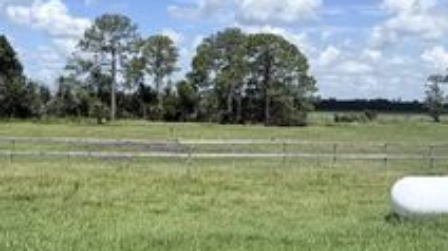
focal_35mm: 46
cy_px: 59
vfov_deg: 25.6
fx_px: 546
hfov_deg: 44.6
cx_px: 235
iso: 20
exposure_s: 1/1259
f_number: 2.2
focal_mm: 2.22
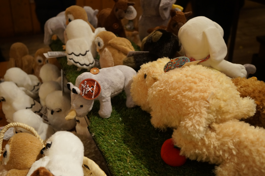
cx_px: 132
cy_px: 88
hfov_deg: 46.4
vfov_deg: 31.8
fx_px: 309
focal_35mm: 42
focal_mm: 28
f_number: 4.5
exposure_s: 1/60
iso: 1000
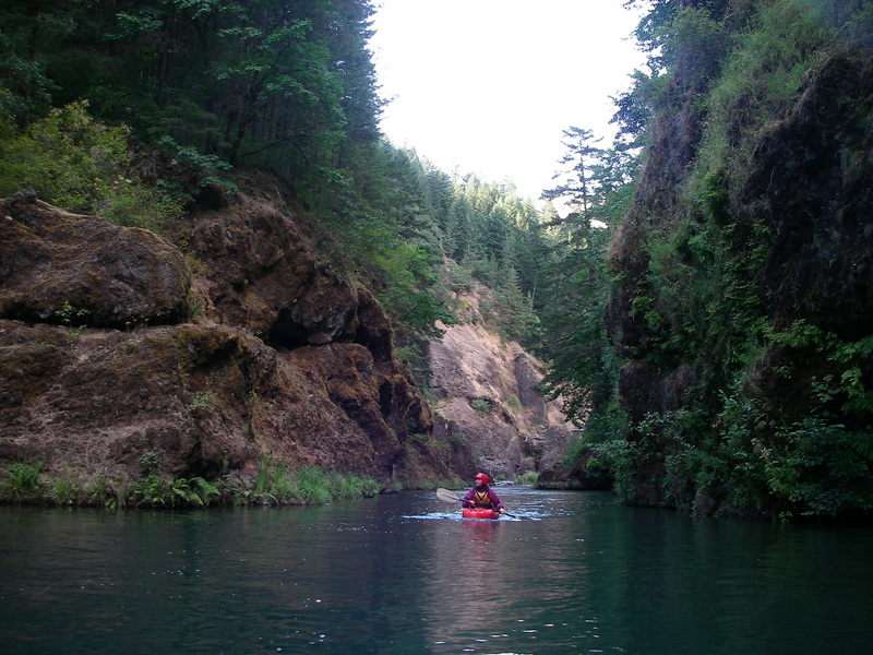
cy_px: 328
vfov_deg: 37.7
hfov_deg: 49.0
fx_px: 958
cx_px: 436
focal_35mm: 38
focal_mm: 6.3
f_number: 3.3
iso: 64
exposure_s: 1/50
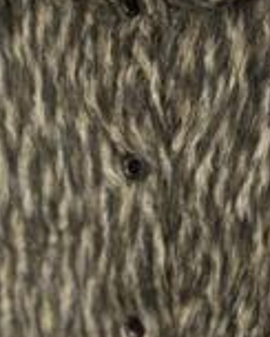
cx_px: 24
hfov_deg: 12.1
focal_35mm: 127
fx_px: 1266
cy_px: 254
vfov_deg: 15.1
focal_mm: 6.86
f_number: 1.78
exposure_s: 1/100
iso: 160
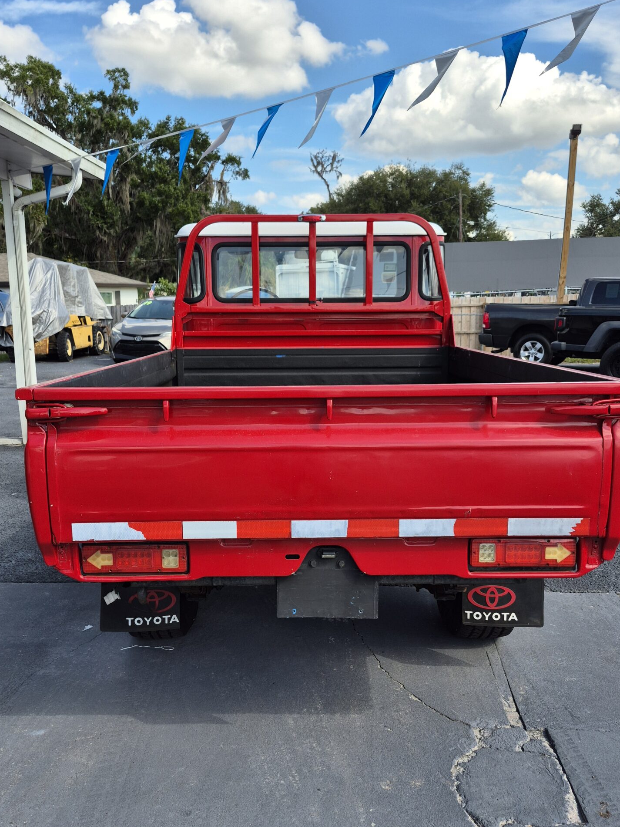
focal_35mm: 31
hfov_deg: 45.5
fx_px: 740
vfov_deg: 58.3
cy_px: 442
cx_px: 303
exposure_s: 1/1156
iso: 25
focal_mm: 5.4
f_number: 1.8
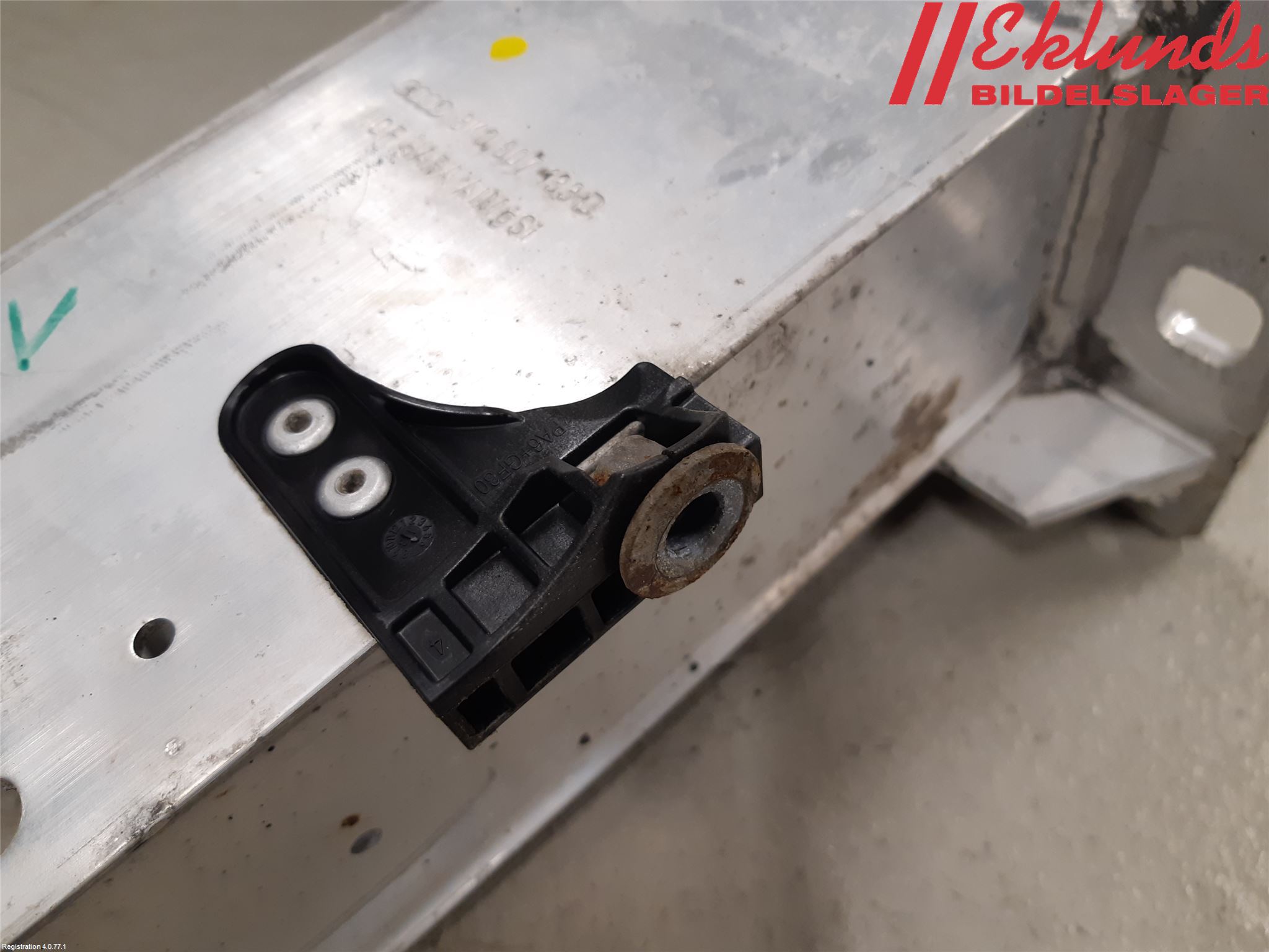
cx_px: 634
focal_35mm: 26
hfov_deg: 67.3
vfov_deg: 53.1
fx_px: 953
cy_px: 476
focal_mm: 3.93
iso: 100
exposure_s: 1/50
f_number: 1.7
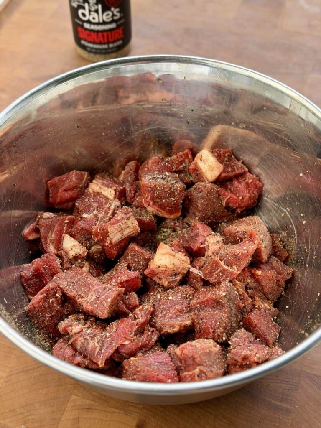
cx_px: 160
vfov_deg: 39.7
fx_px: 593
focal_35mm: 48
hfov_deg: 30.3
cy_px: 214
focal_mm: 6.76
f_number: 1.78
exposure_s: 1/223
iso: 64
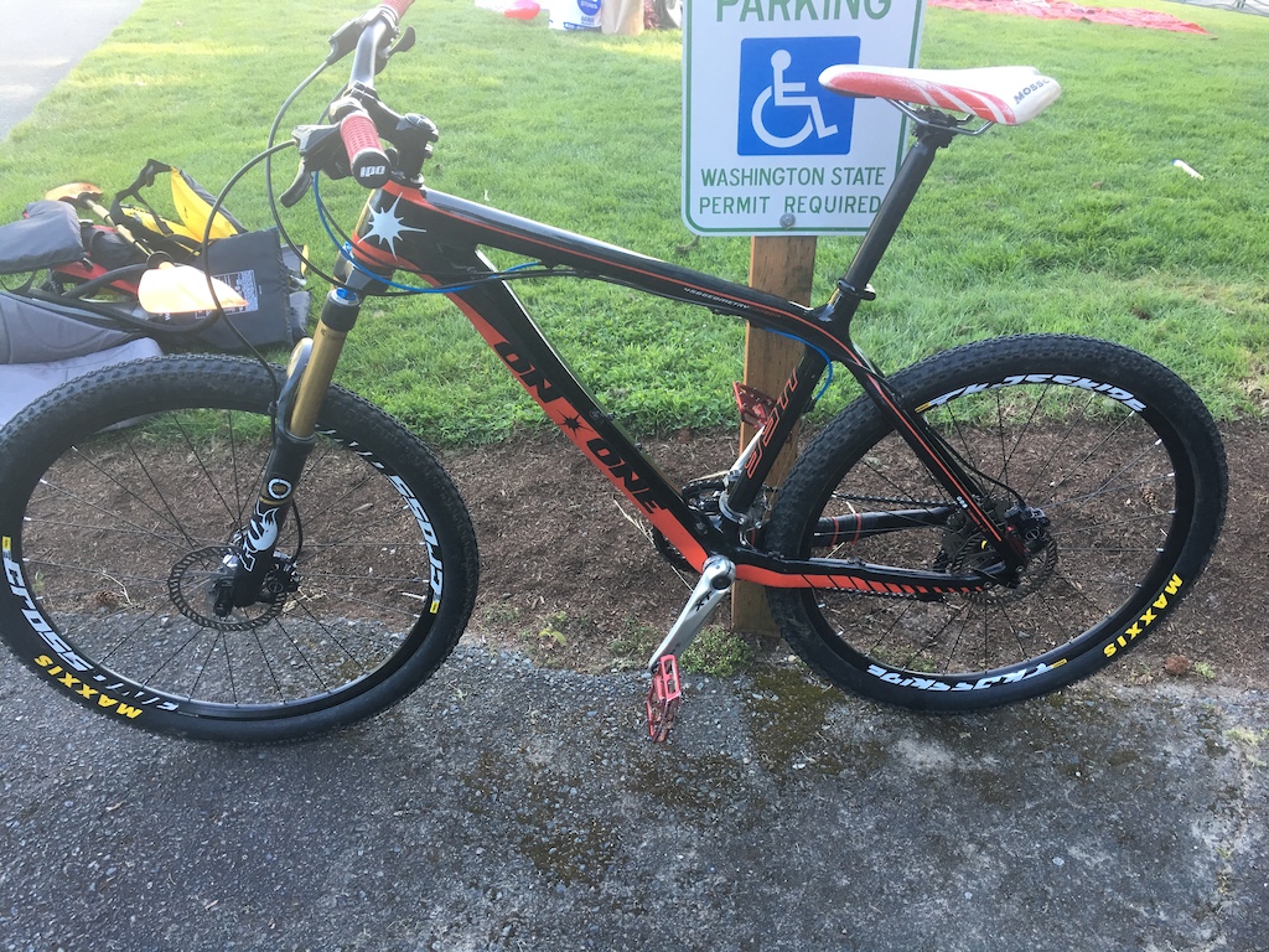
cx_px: 634
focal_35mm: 29
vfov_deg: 48.2
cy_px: 476
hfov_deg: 61.7
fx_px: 1063
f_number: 2.2
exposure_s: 1/30
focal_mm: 4.15
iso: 25
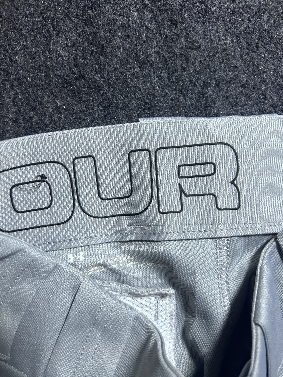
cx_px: 142
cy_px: 188
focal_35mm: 26
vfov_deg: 67.3
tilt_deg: -68.6
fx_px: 283
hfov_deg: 53.1
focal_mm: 5.7
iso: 200
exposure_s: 1/50
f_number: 1.5
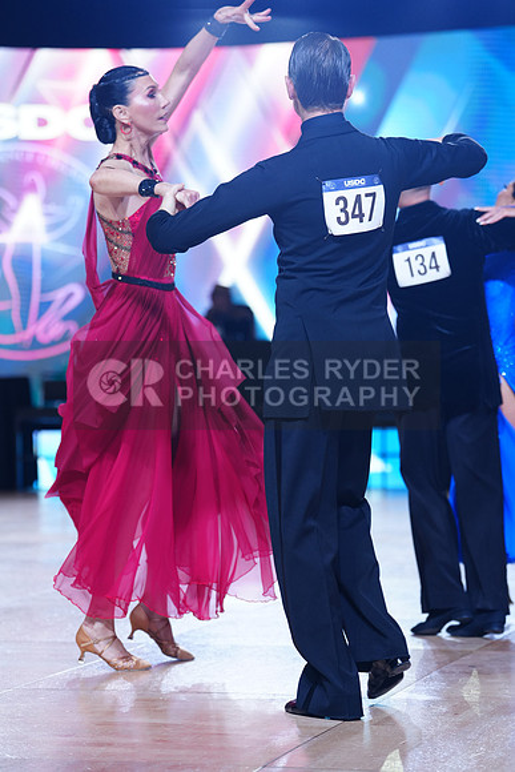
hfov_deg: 13.4
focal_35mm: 102
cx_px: 258
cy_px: 386
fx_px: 2187
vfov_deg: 20.0
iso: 640
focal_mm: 102
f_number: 2.8
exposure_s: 1/500
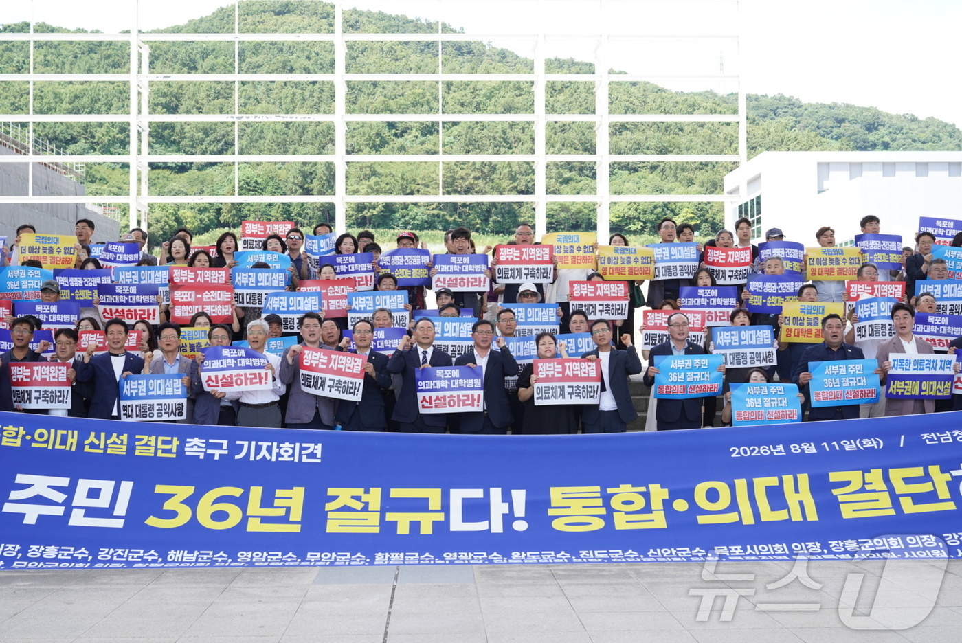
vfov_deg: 29.3
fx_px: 1230
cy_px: 322
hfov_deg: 42.7
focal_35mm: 46
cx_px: 481
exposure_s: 1/250
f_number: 5
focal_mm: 46
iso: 250
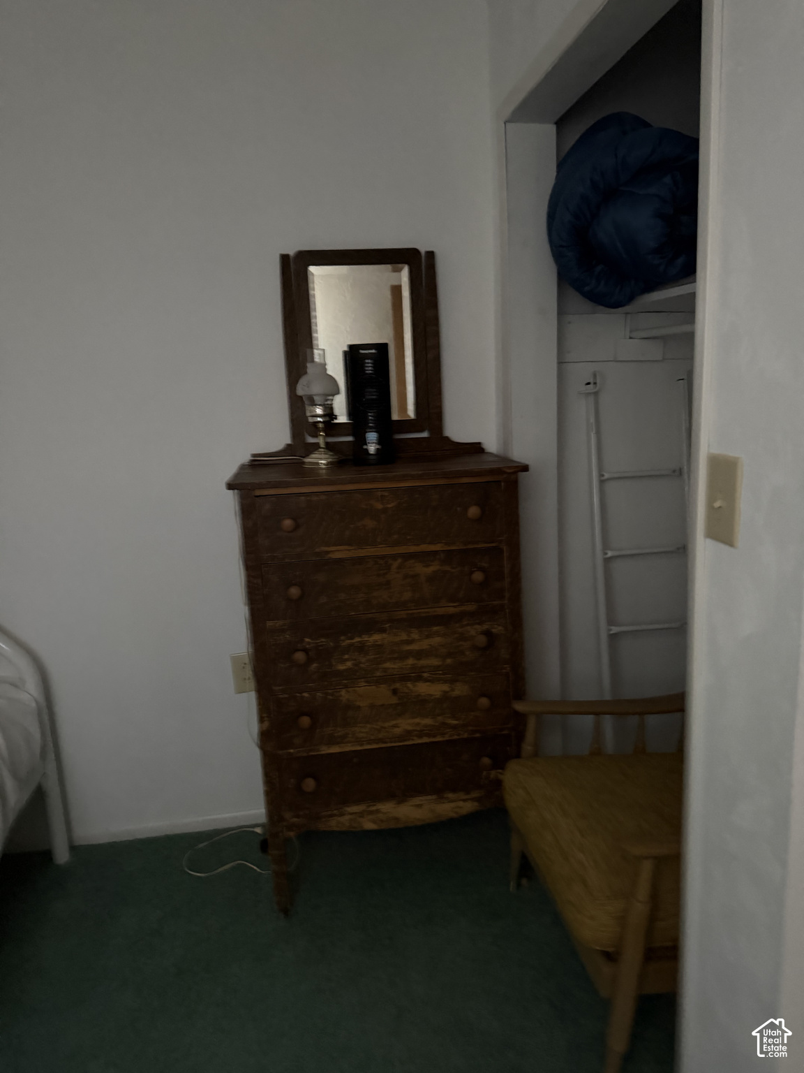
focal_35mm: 24
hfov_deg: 56.8
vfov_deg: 71.6
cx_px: 402
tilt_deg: -10.5
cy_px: 536
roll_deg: +1.1
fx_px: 743
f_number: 1.78
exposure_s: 1/30
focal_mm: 6.76
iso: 1600
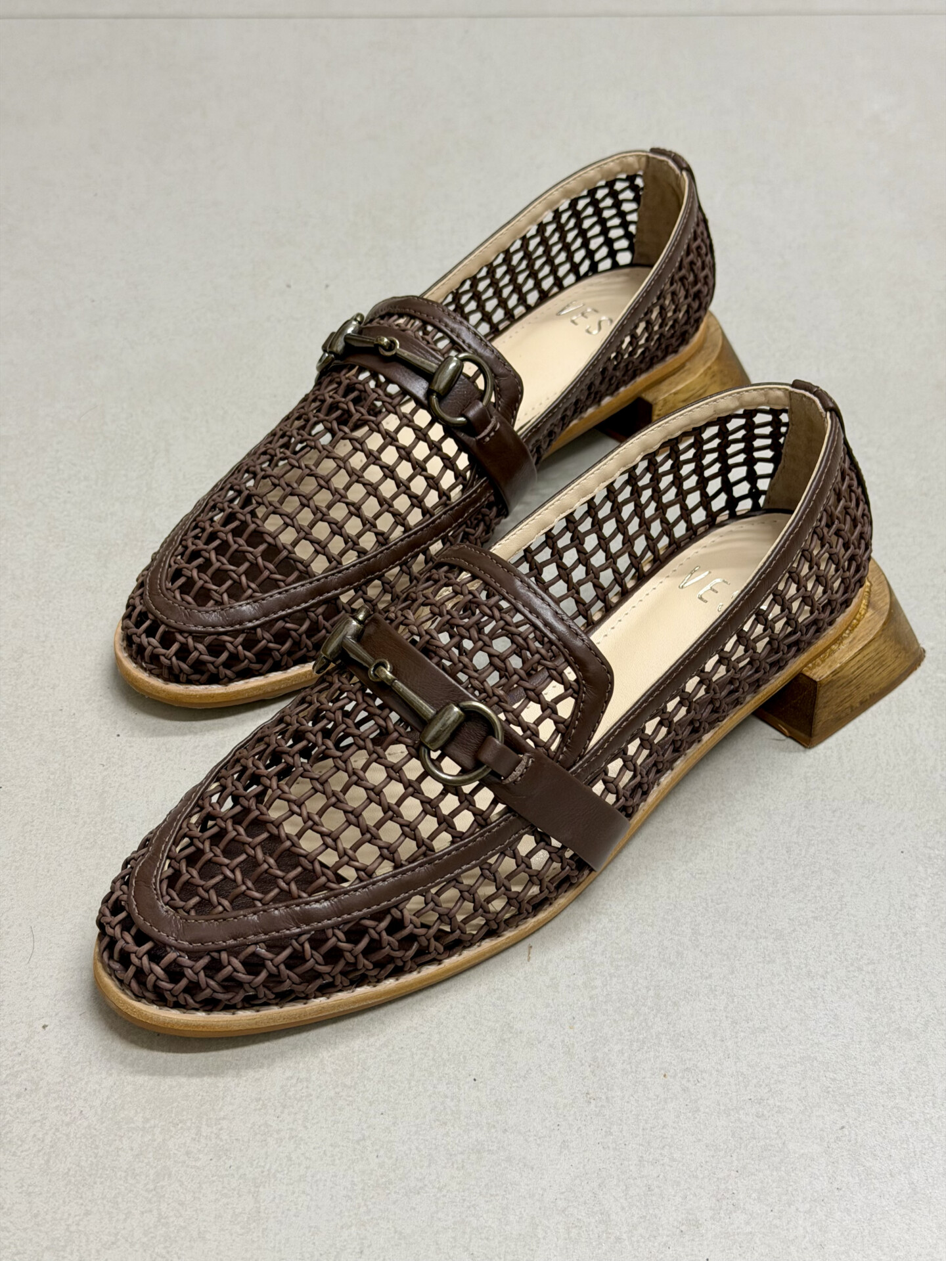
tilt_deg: -43.3
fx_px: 1749
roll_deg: -0.3
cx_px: 473
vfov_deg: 39.7
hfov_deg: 30.3
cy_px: 630
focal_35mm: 48
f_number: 1.78
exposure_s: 1/60
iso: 125
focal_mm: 6.76
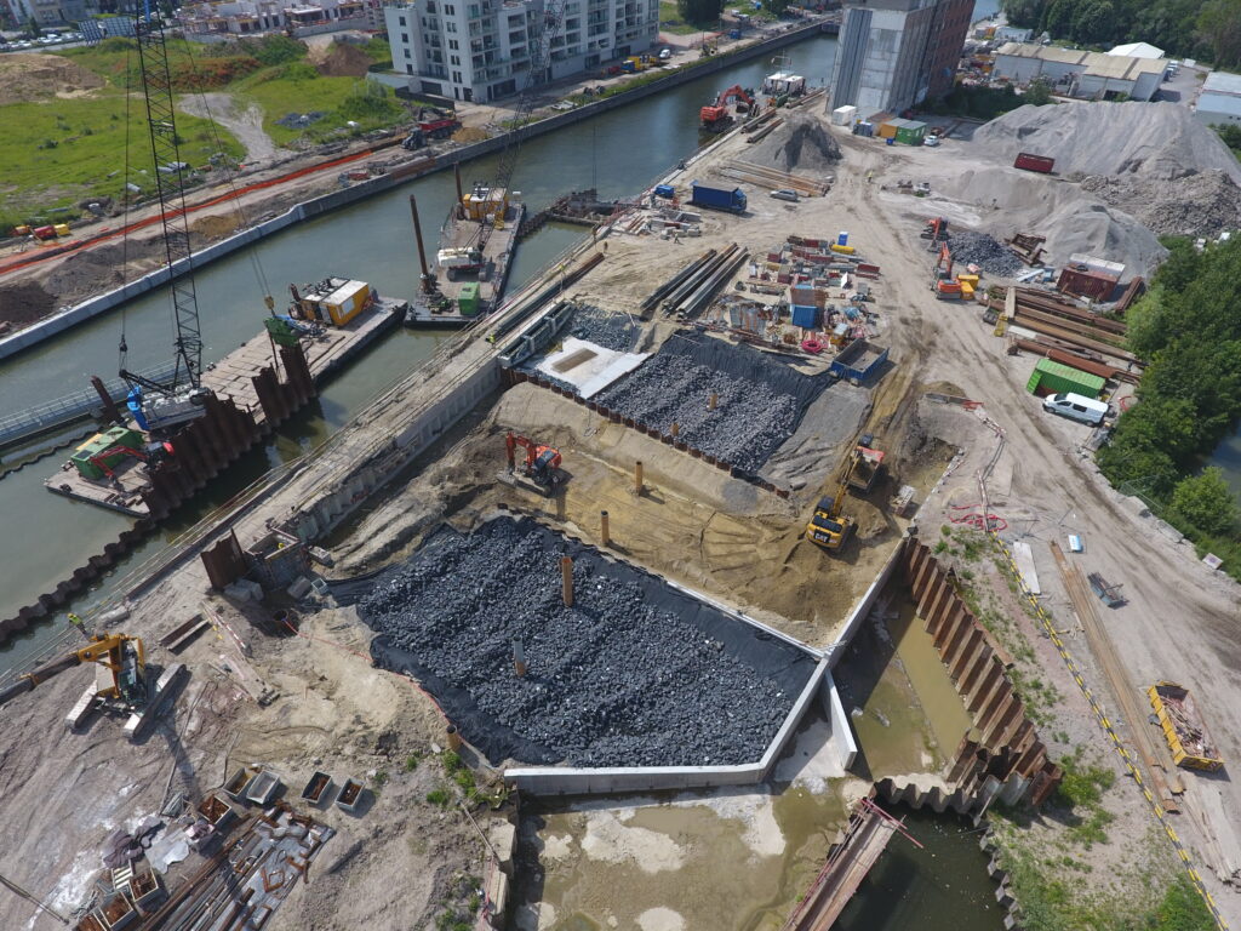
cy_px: 466
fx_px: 717
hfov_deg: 81.7
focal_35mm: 20
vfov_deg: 66.0
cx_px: 620
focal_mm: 3.61
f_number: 2.8
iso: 100
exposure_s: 1/909
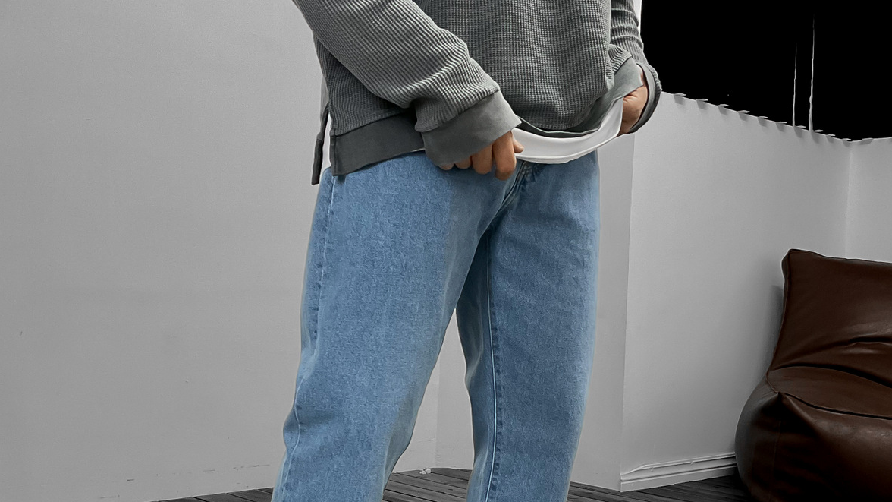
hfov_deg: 47.4
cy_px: 388
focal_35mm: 43
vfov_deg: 27.2
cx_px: 441
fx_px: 1017
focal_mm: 3
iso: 100
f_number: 1.8
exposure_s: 1/60
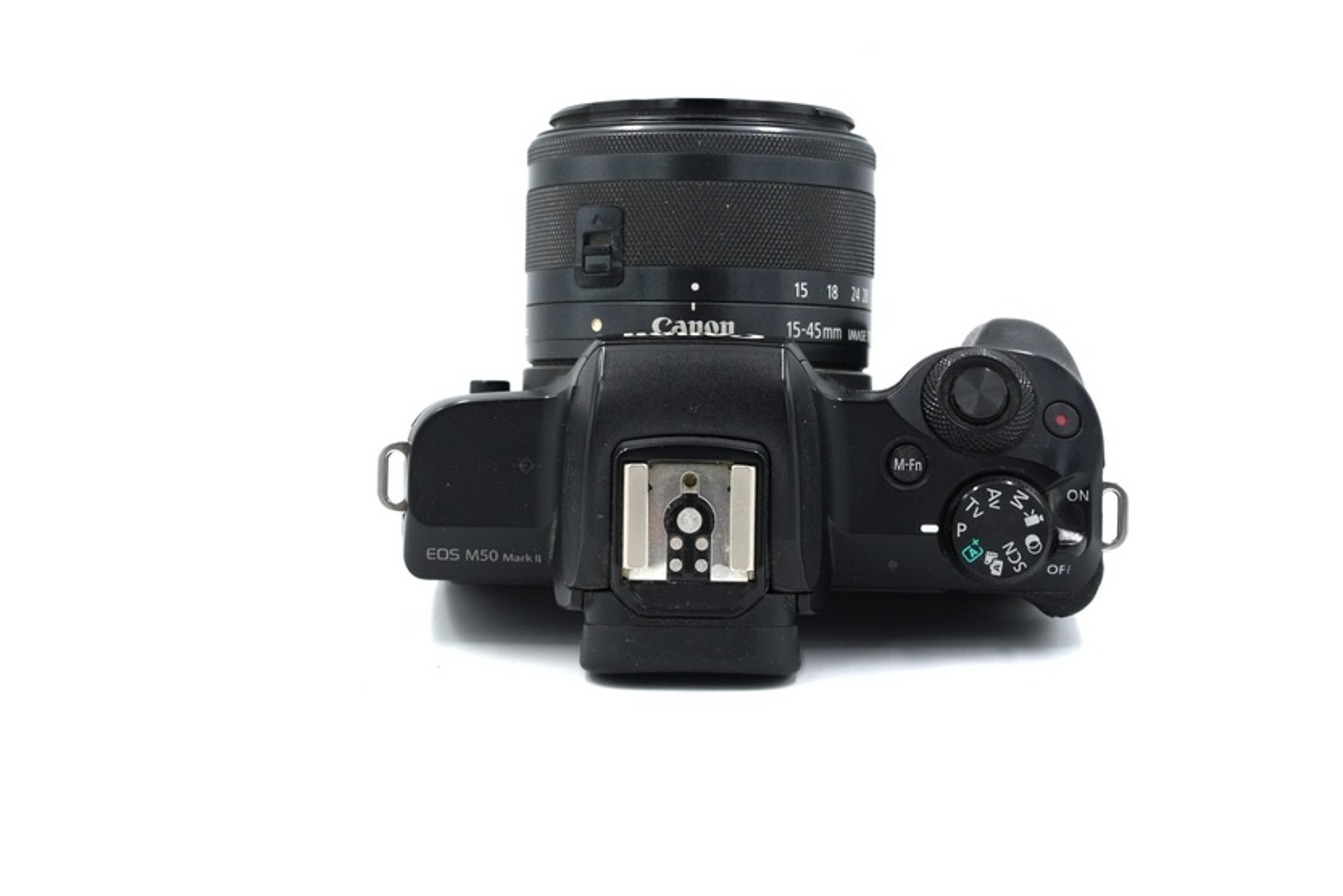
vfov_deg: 20.6
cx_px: 645
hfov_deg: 30.5
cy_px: 396
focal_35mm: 66
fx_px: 2463
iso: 800
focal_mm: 55
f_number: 14
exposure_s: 1/125
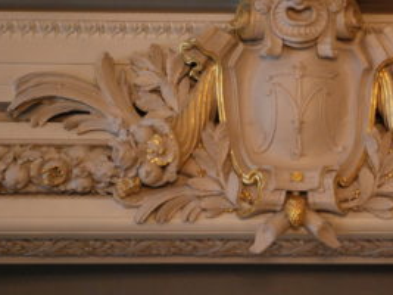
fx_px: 1350
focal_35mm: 119
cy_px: 58
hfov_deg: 16.5
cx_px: 305
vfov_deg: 12.4
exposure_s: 1/13
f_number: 4.5
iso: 1000
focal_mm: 44
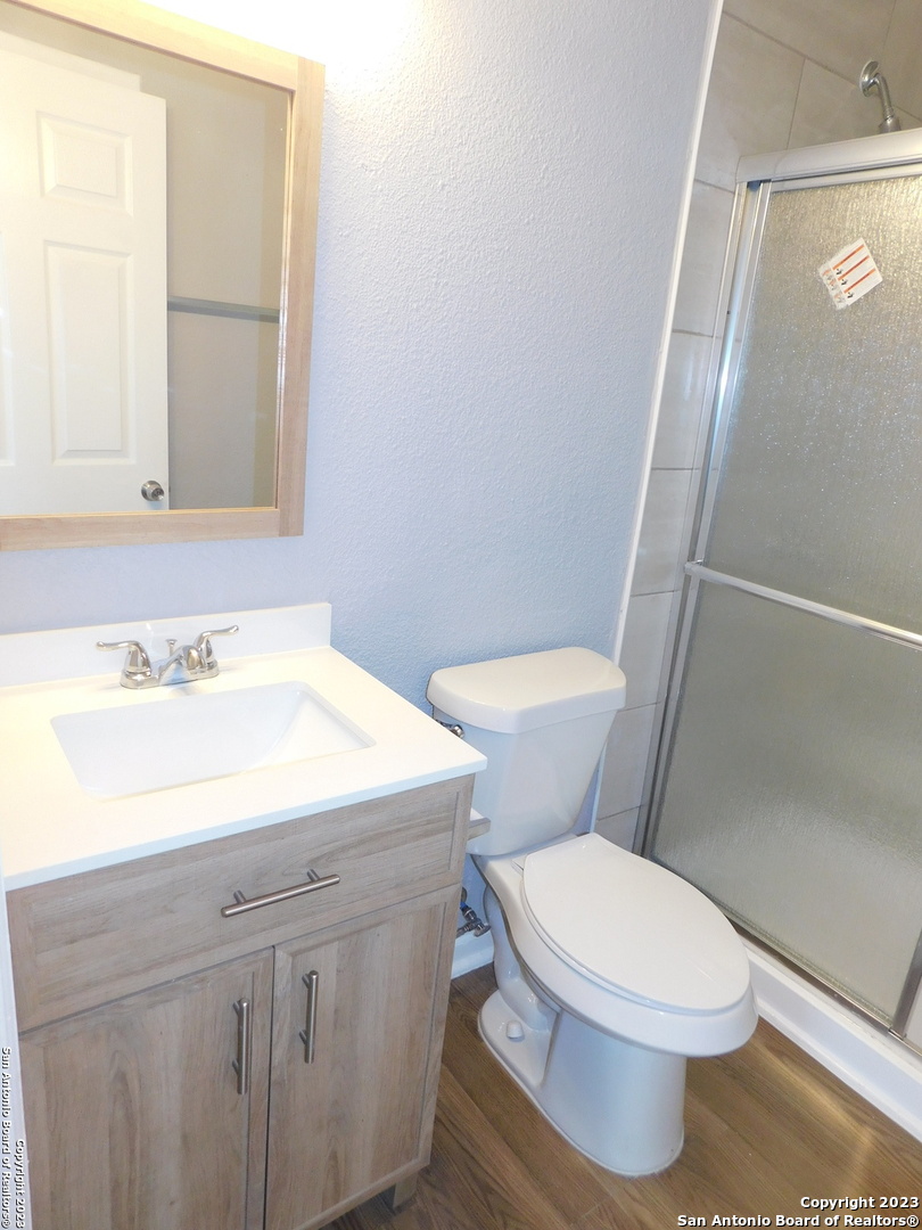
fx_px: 817
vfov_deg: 73.9
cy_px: 615
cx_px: 461
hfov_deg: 58.9
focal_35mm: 23
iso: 200
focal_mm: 4
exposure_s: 1/30
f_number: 3
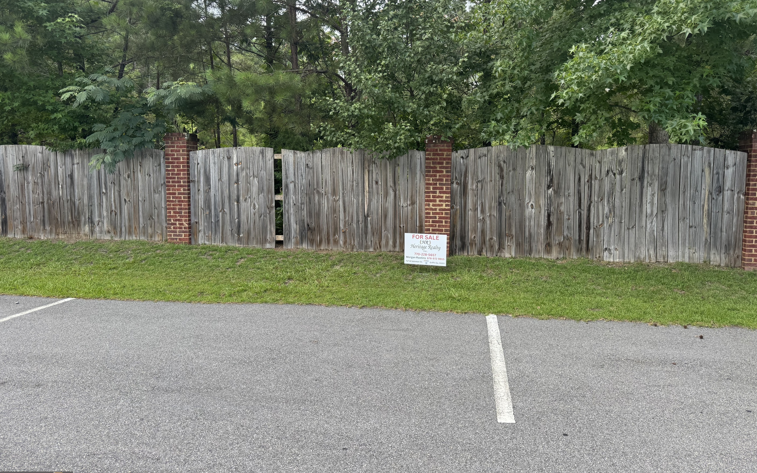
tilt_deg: -4.5
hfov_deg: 70.4
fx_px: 536
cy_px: 210
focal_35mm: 26
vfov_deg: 47.5
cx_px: 373
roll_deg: -0.2
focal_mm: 6.76
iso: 64
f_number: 1.78
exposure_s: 1/200
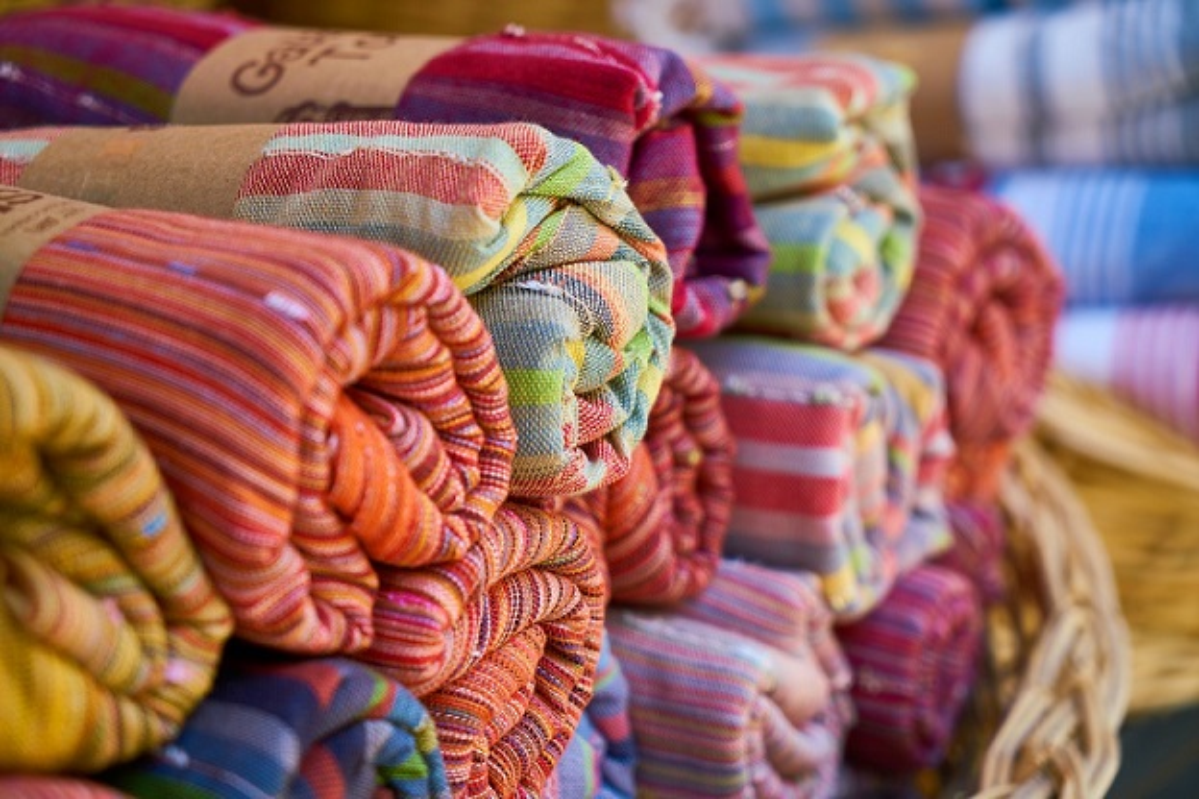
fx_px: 2331
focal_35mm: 70
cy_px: 400
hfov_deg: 28.8
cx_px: 600
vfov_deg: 19.5
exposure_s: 1/125
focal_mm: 70
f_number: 4
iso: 100
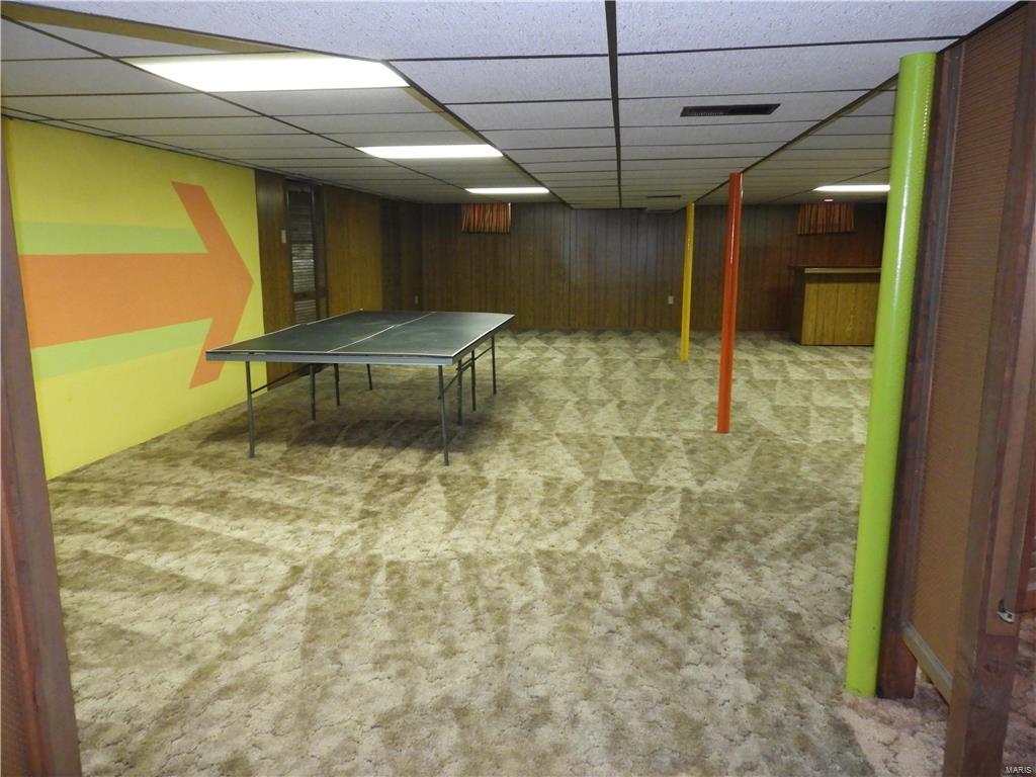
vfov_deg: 56.8
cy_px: 388
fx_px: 718
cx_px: 518
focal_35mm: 24
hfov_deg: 71.6
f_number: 3.3
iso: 720
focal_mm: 4.3
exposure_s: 1/30
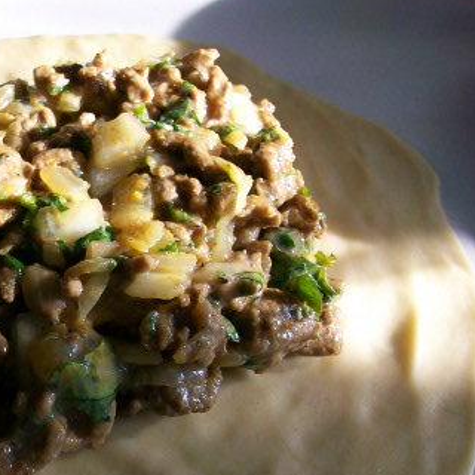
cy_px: 297
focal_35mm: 53
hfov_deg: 31.1
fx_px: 823
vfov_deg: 32.1
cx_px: 73
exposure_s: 1/60
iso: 64
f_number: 2.8
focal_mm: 5.7
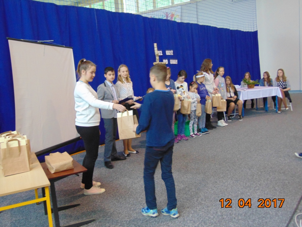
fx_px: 305
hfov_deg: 52.6
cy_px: 114
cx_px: 151
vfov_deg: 40.7
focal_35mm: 35
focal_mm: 6.3
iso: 400
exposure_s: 1/30
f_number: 3.2
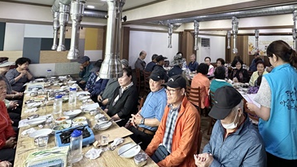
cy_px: 30
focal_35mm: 23
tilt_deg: +4.3
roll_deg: -2.1
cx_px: 188
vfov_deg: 46.4
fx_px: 181
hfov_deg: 77.1
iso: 200
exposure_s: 1/60
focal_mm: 2.22
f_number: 2.2
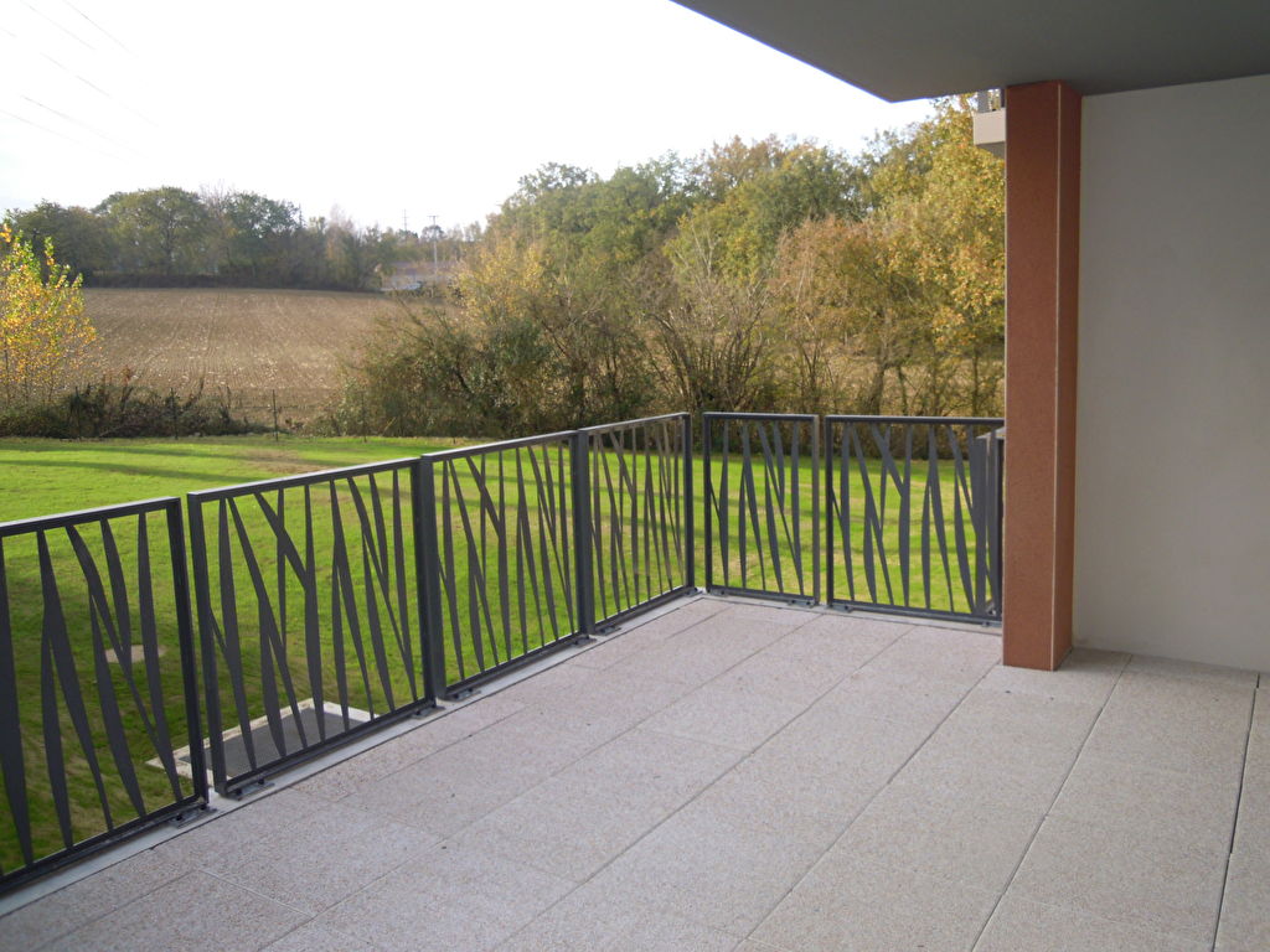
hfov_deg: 63.4
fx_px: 1027
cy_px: 476
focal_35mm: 28
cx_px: 635
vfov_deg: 49.7
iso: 100
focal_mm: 5
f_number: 2.7
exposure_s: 1/320
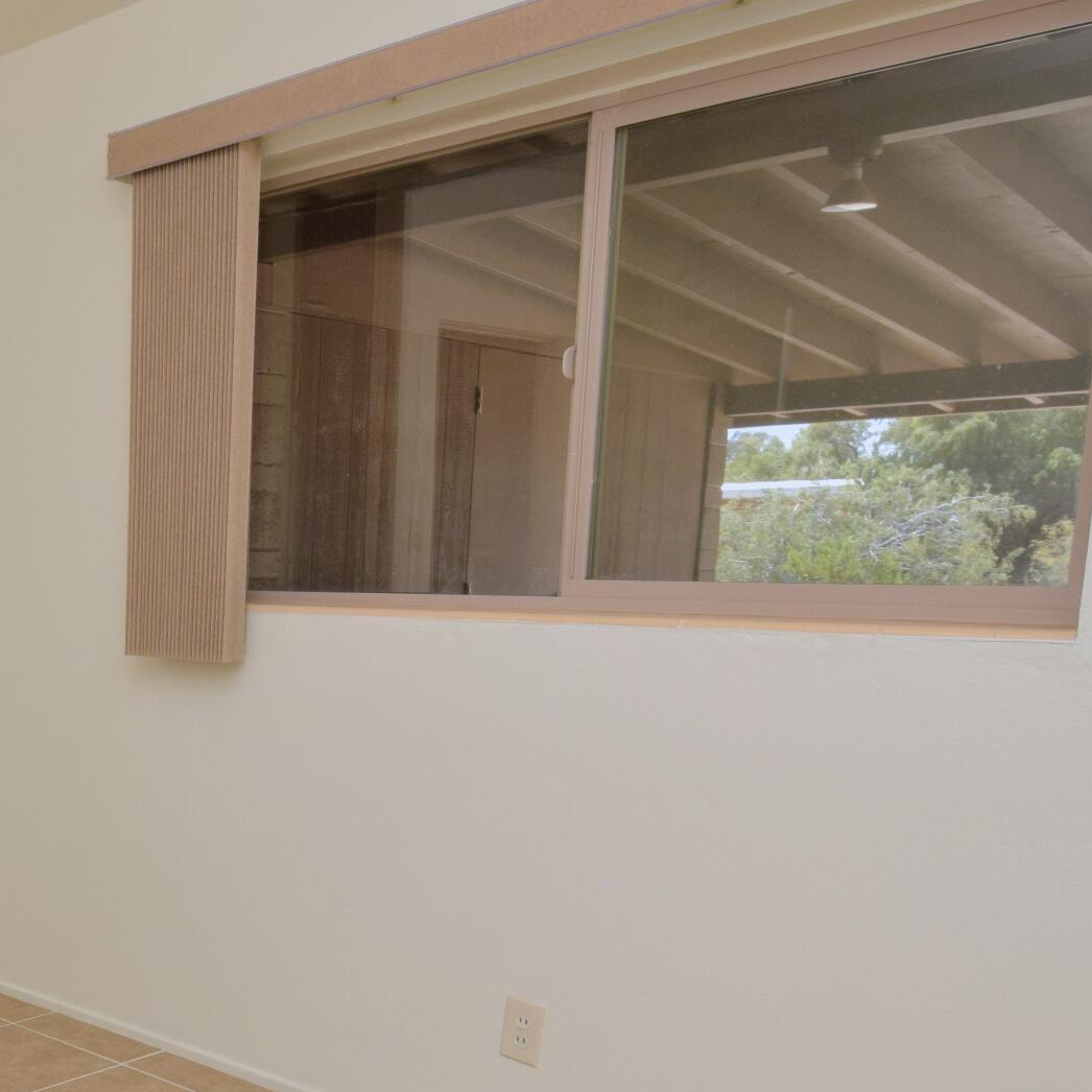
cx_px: -46
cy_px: 825
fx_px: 1435
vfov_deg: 40.4
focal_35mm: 40
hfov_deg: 36.6
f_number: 9
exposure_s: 1/100
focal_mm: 11
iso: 400
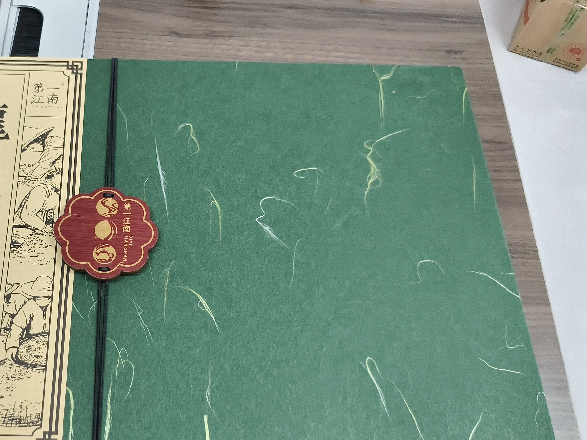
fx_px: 644
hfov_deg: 46.6
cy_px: 258
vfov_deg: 37.6
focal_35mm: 38
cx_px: 125
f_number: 1.57
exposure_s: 1/100
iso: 134
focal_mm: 5.6
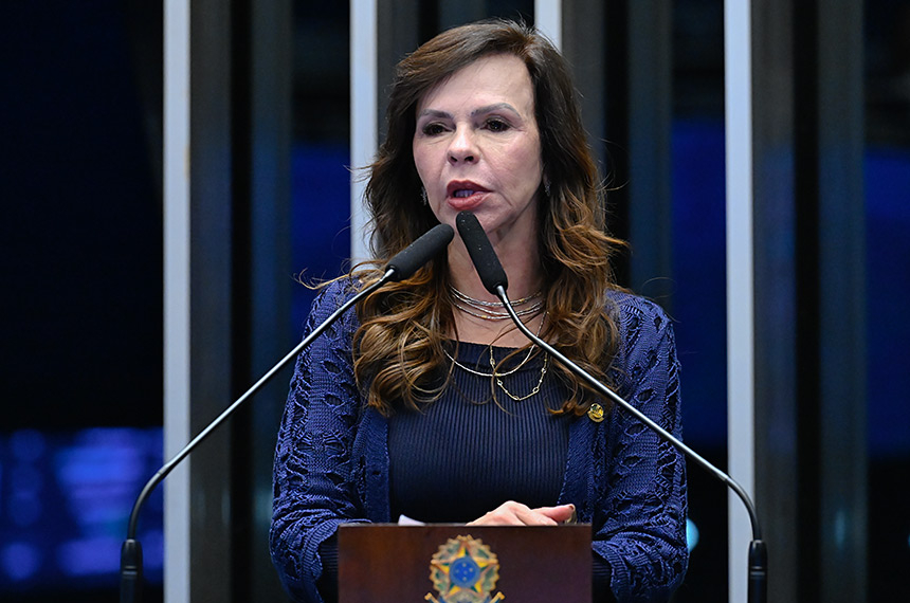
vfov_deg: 6.8
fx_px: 5046
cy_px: 302
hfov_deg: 10.3
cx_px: 455
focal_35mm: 200
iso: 6400
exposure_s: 1/160
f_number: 4.5
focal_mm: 200
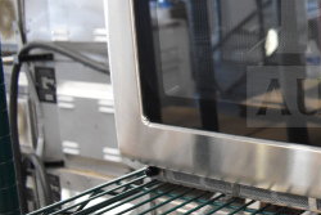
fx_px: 589
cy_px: 25
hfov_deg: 26.8
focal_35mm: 66
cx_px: 390
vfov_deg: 20.3
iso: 1800
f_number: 3.5
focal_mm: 18
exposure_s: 1/30
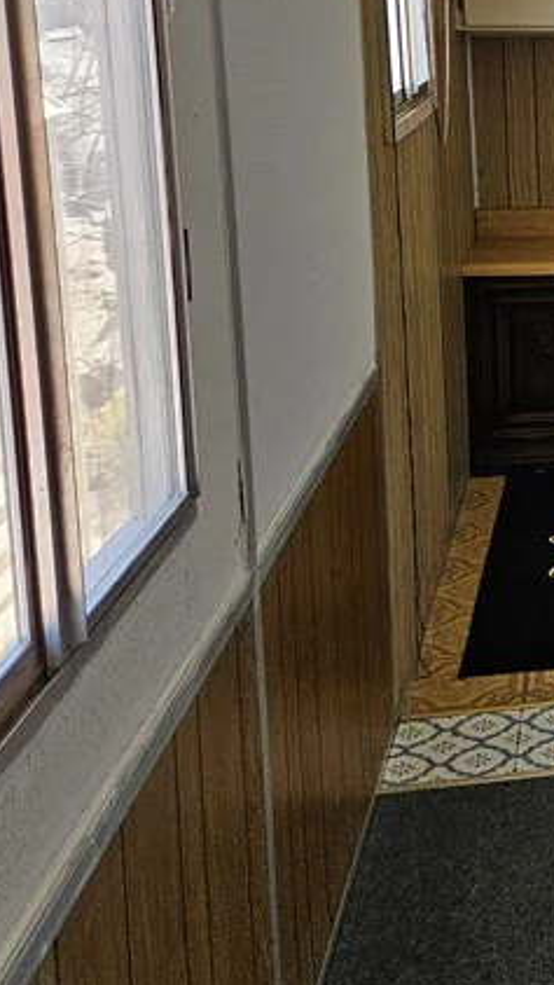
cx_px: 998
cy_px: 267
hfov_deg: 16.5
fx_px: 1592
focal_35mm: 61
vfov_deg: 33.8
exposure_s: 1/180
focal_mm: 5.4
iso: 100
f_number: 1.8
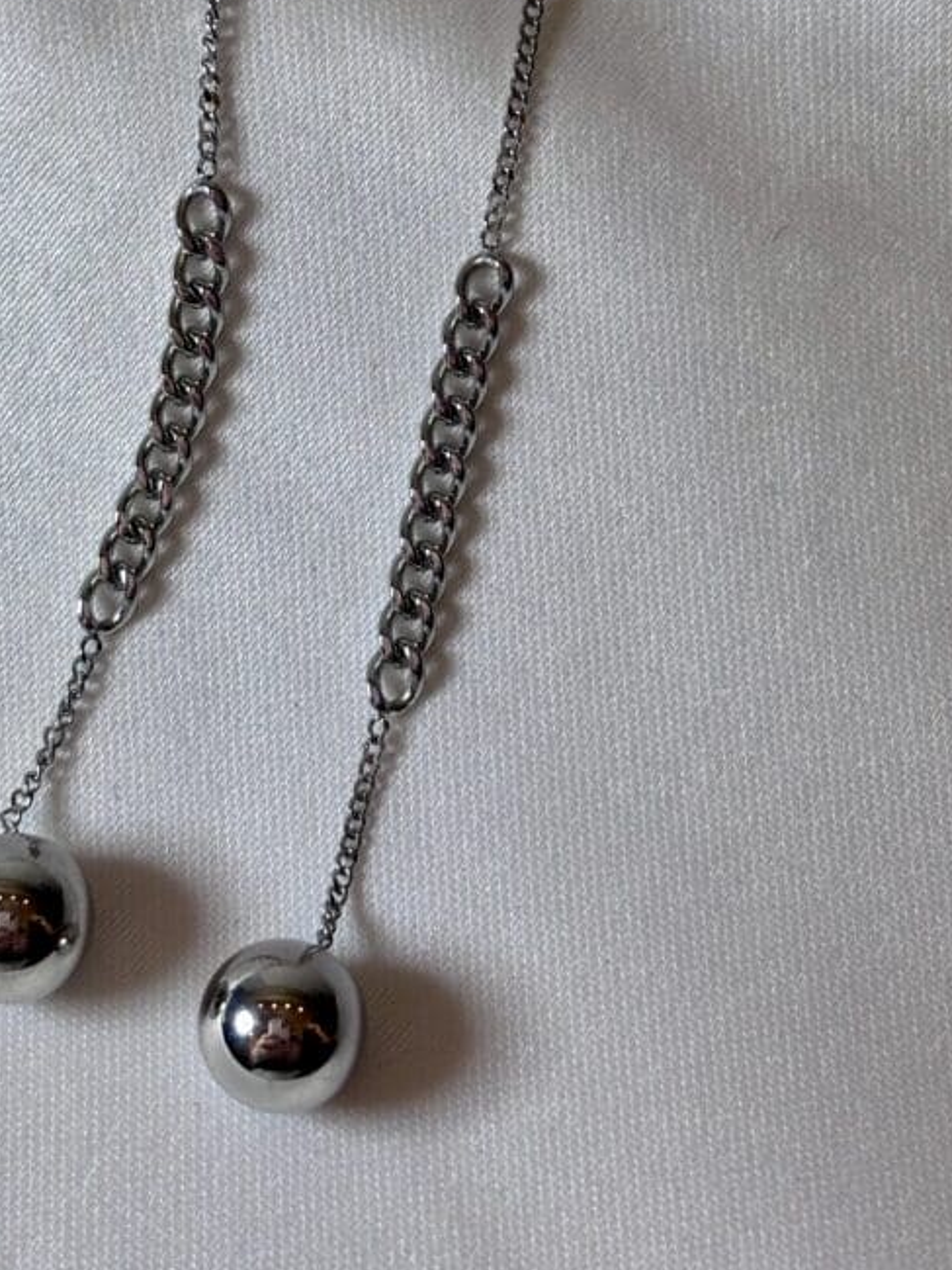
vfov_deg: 23.6
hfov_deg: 18.0
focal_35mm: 82
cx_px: 366
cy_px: 346
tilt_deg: -64.7
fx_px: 3006
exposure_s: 1/288
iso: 32
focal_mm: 5.96
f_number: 1.6
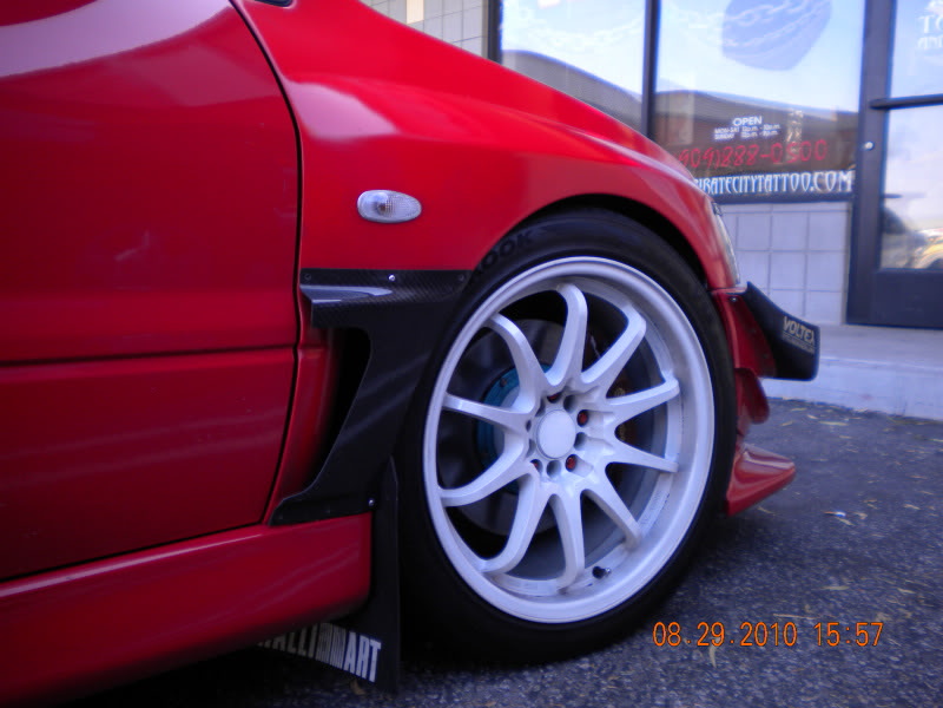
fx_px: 953
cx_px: 472
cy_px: 354
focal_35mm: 35
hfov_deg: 52.6
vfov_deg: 40.7
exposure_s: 1/71.4
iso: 80
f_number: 3.1
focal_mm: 6.3
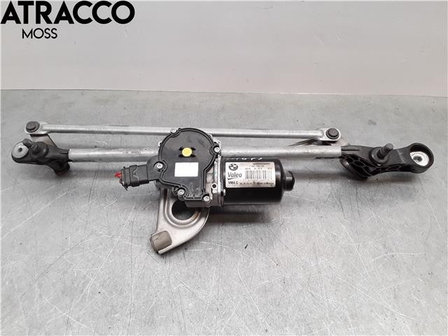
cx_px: 224
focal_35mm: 28
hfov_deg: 63.4
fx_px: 362
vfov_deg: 49.7
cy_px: 168
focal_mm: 2.91
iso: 80
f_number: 1.9
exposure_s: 1/100
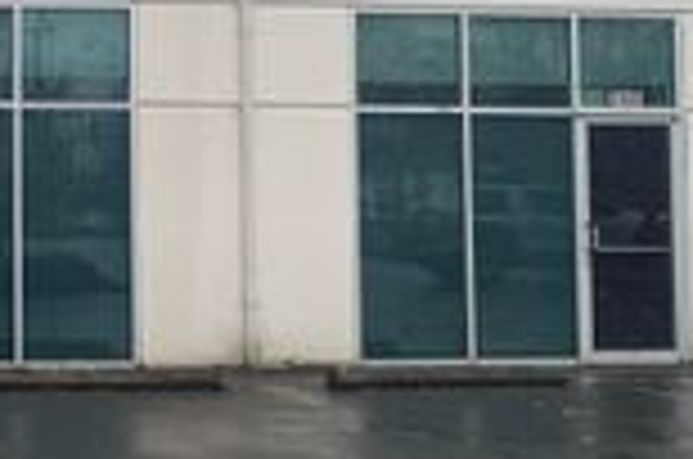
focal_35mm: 88
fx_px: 1690
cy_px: 92
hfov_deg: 21.4
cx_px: -148
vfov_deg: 15.4
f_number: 1.8
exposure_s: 1/376
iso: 25
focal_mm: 4.25
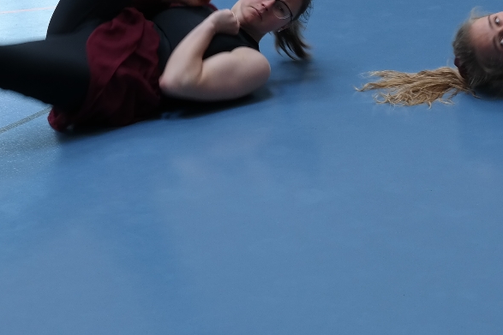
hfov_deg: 17.0
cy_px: -27
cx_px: 383
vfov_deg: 11.3
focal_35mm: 120
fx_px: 1676
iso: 200
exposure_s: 1/50
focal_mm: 29
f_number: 6.3
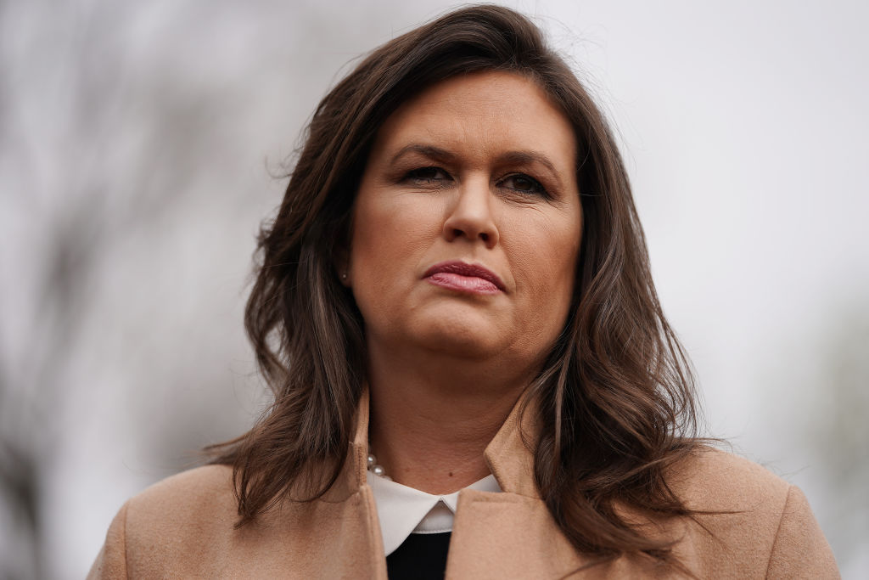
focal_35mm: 158
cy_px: 290
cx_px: 434
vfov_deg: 8.7
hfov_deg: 13.0
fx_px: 3814
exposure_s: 1/2500
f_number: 2.8
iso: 125
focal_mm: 158
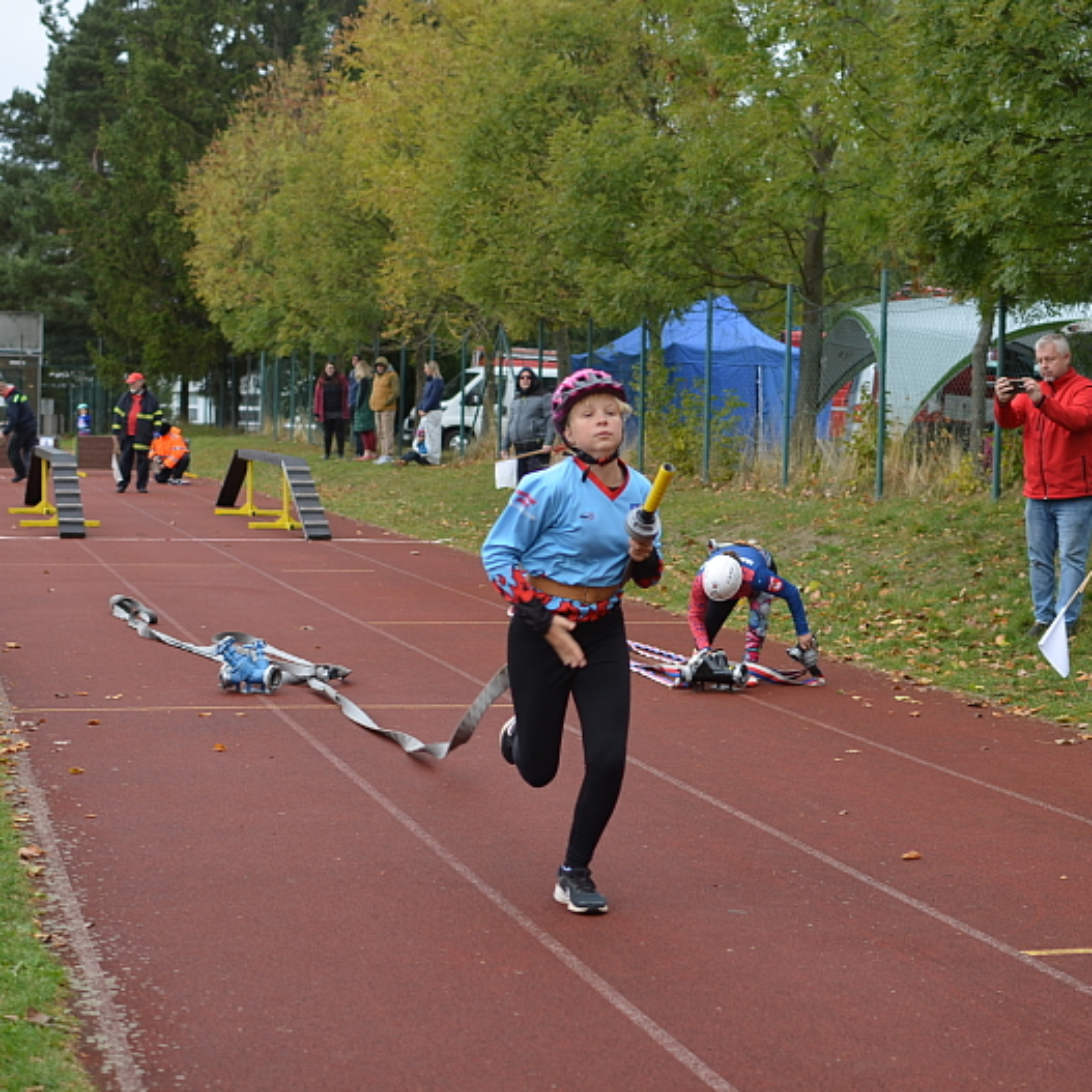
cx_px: 663
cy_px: 547
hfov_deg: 25.4
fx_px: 2414
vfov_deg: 25.5
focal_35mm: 68
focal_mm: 35
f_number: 2.8
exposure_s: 1/500
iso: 100
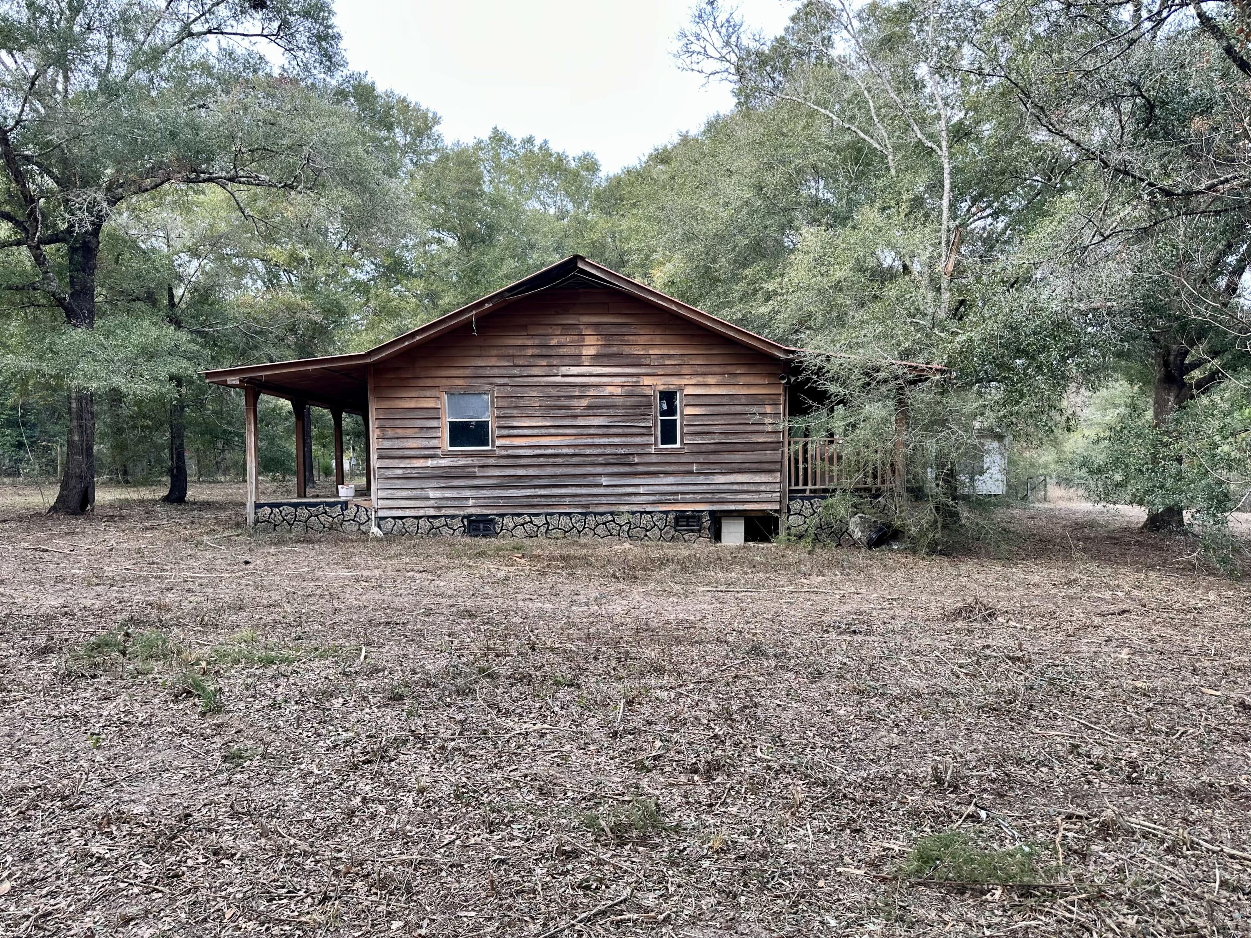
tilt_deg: -0.8
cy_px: 469
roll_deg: +1.0
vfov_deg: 56.8
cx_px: 626
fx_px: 867
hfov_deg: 71.6
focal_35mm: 24
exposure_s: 1/139
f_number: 1.78
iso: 64
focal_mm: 6.86
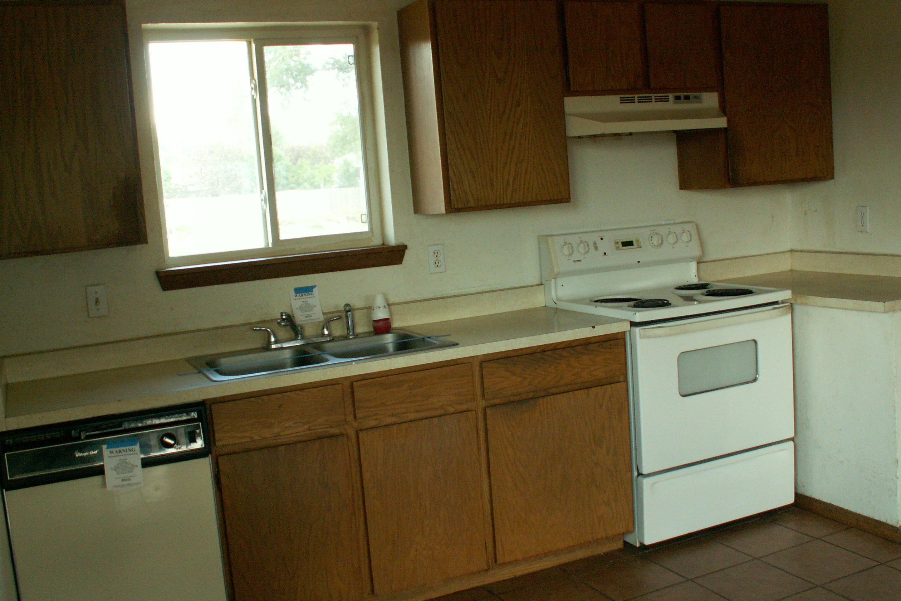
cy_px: 304
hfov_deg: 51.9
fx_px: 926
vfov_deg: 35.9
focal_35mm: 37
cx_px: 455
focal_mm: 5.86
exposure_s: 1/40
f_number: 2.8
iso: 125
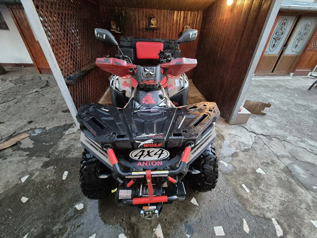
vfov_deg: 89.9
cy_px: 119
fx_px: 119
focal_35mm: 13
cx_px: 158
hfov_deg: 106.2
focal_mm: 2.2
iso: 1600
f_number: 2.2
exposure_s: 1/50
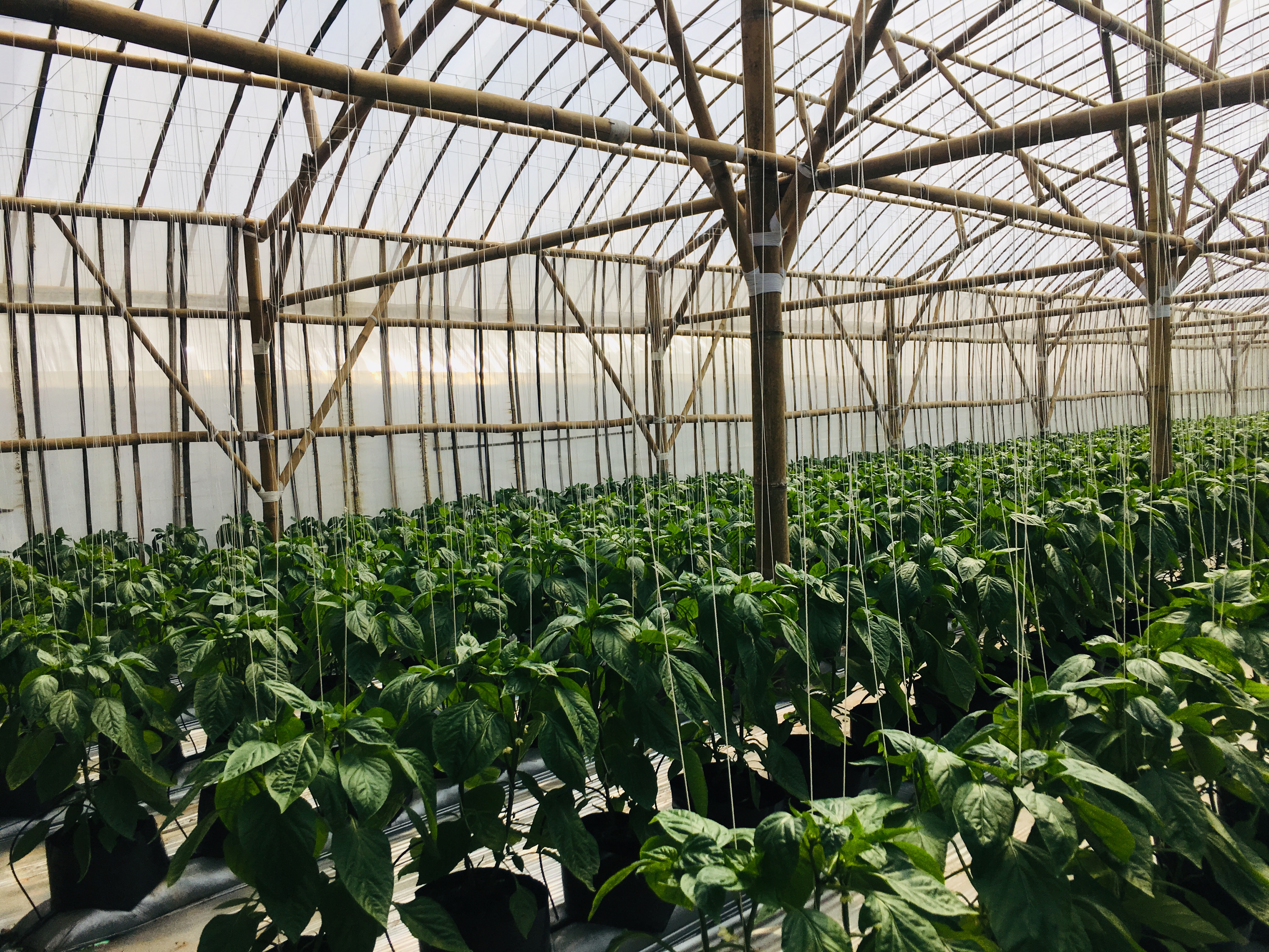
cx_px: 634
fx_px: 1063
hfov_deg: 61.7
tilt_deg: -3.5
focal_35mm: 29
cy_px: 476
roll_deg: +1.5
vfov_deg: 48.2
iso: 25
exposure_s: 1/2653
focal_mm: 4.15
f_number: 2.2
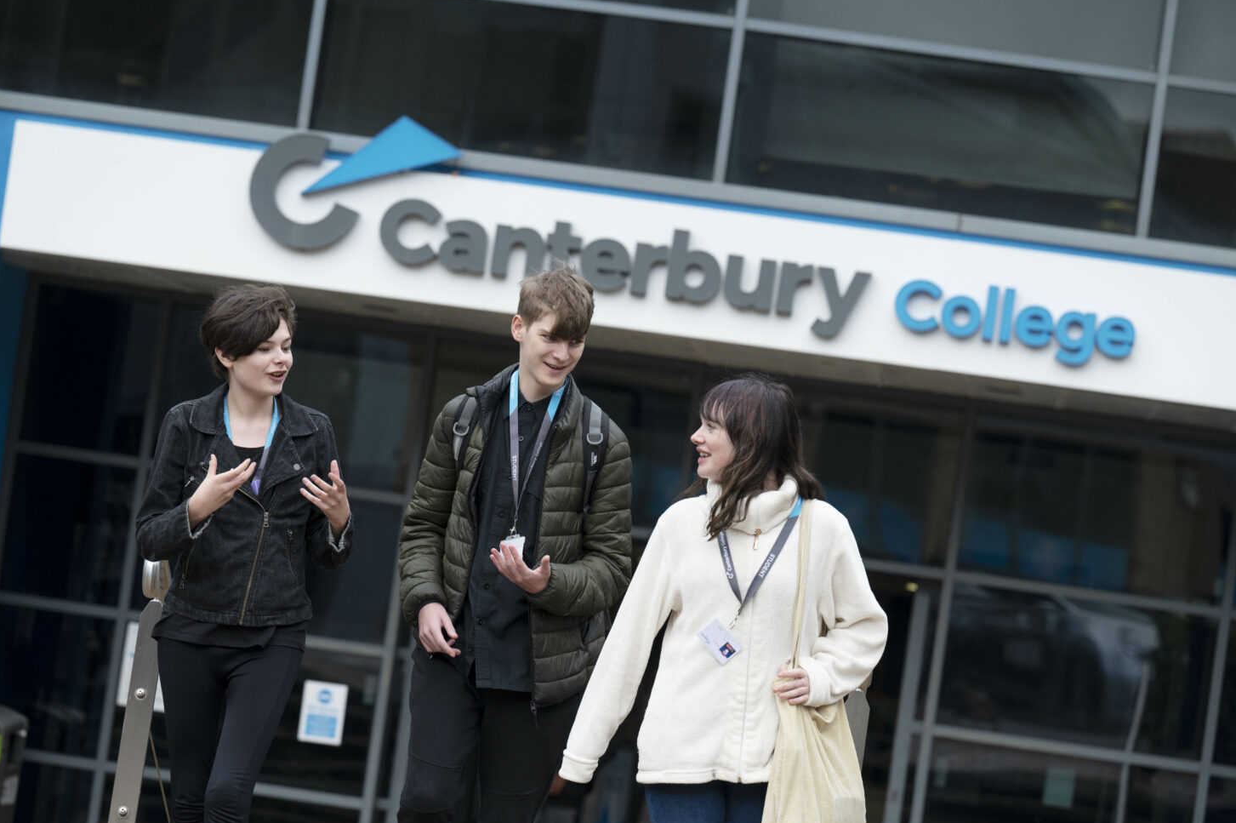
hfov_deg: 18.4
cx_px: 597
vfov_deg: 12.3
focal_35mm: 111
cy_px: 412
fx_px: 3809
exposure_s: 1/1600
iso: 800
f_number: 4
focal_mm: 105
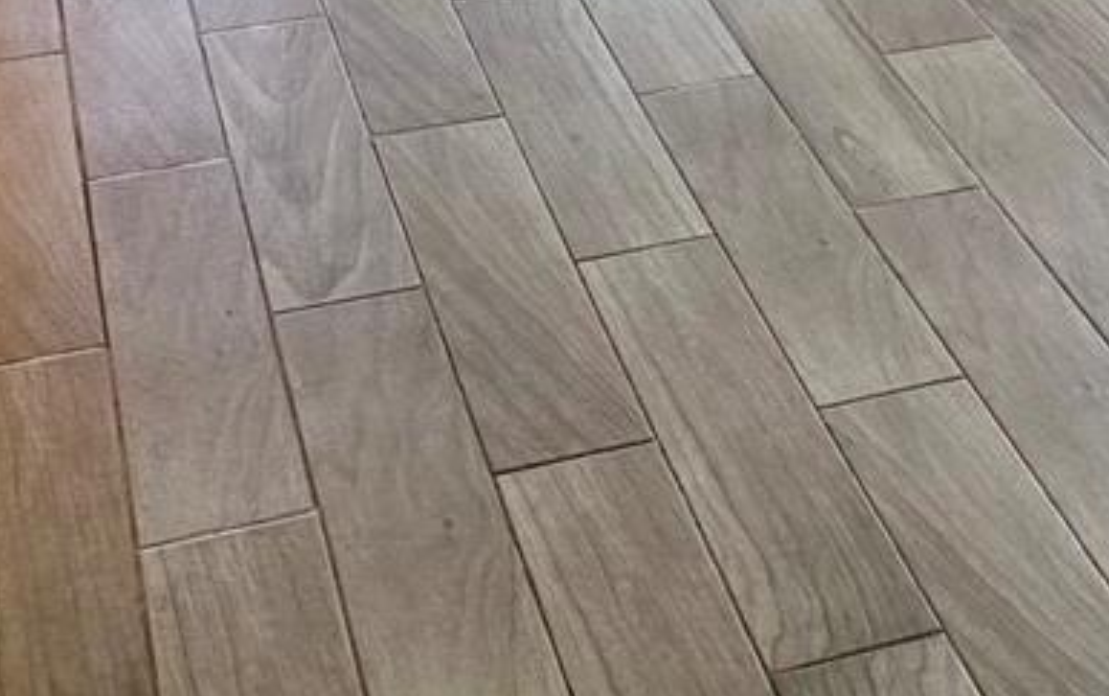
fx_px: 2390
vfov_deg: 13.4
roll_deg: -1.8
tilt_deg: -7.1
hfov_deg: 25.7
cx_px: 862
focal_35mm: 79
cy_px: -840
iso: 160
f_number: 1.78
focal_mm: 6.76
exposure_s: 1/149
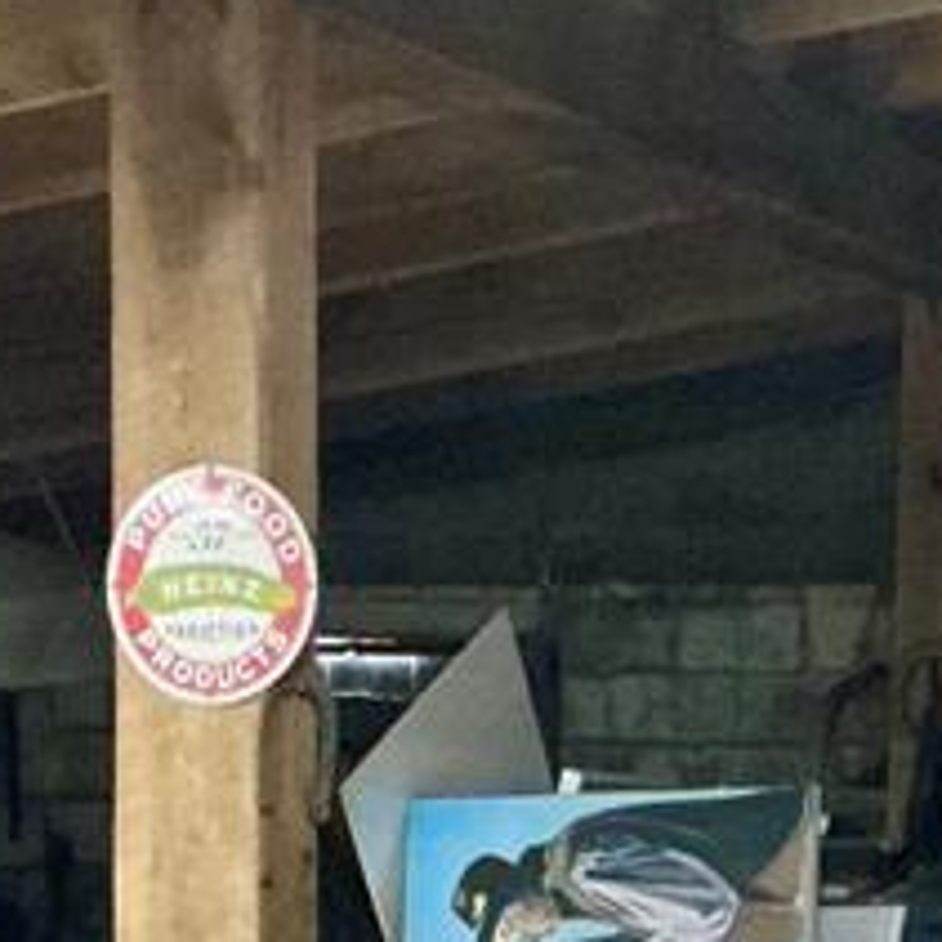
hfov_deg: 14.2
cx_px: 1009
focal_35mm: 120
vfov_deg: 14.1
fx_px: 3695
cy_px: 1085
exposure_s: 1/30
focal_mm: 3
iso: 640
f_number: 1.8
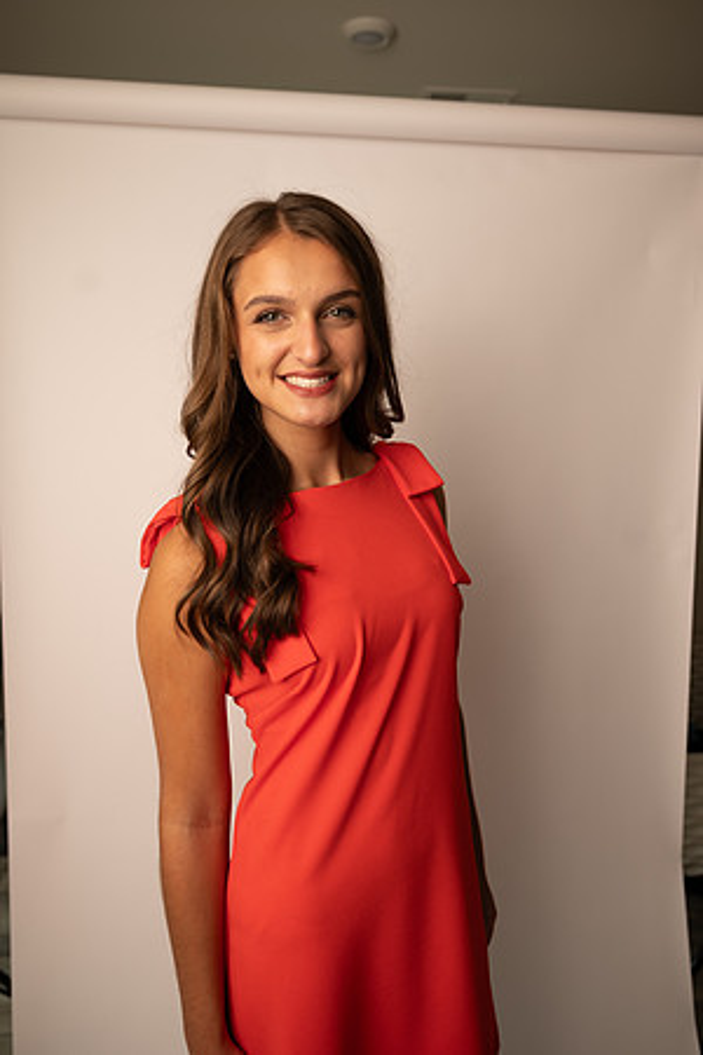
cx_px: 352
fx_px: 703
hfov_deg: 53.1
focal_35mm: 24
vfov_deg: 73.7
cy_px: 528
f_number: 3.2
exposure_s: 1/160
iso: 100
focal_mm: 24
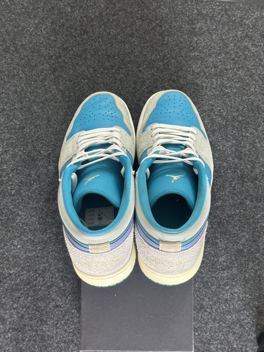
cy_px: 176
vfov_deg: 39.7
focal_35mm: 48
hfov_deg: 30.3
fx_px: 488
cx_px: 132
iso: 160
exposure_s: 1/50
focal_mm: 6.86
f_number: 1.78
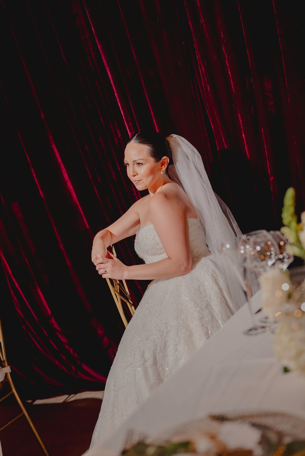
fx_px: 635
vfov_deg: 39.6
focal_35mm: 50
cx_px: 152
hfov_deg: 27.0
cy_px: 228
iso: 500
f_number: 2.5
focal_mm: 50
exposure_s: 1/200
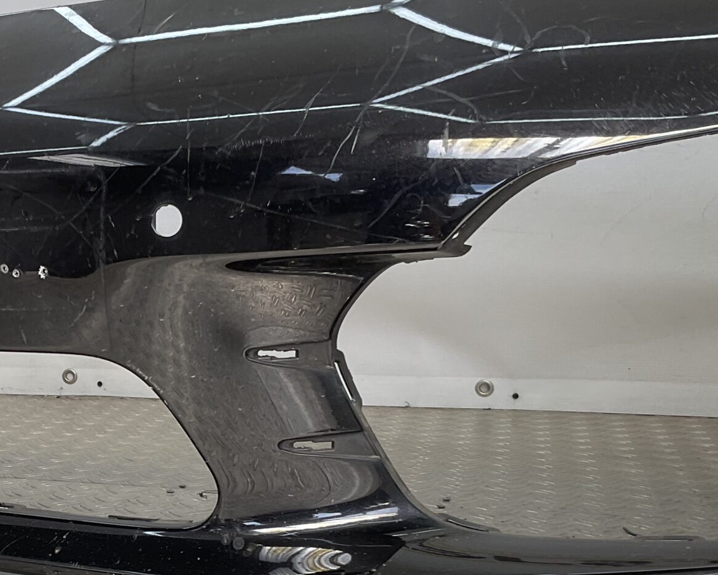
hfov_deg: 29.1
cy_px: 399
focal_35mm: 62
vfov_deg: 24.4
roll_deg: +0.4
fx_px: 1317
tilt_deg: -7.4
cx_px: 50
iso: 16
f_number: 1.8
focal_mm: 3
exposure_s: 1/223
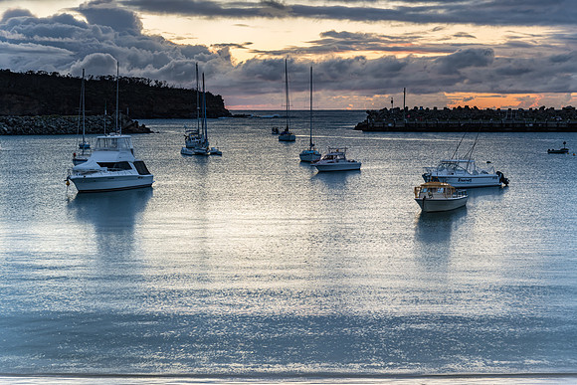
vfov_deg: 19.4
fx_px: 1124
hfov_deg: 28.8
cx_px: 288
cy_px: 192
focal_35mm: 70
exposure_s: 1/2
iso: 100
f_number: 7.1
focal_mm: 70
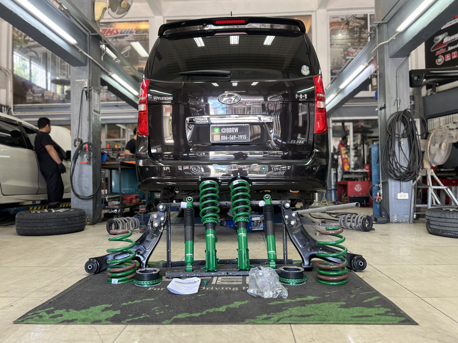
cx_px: 229
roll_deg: +1.0
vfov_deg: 53.1
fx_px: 344
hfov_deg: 67.3
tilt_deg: +1.8
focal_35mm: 26
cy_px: 172
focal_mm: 5.7
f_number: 1.5
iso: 80
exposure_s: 1/50
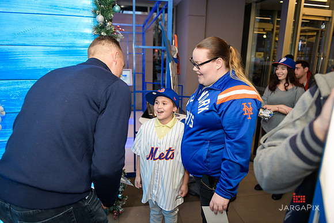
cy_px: 112
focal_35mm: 24
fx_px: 223
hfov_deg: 73.7
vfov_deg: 53.2
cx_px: 167
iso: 400
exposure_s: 1/125
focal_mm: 24
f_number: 3.2
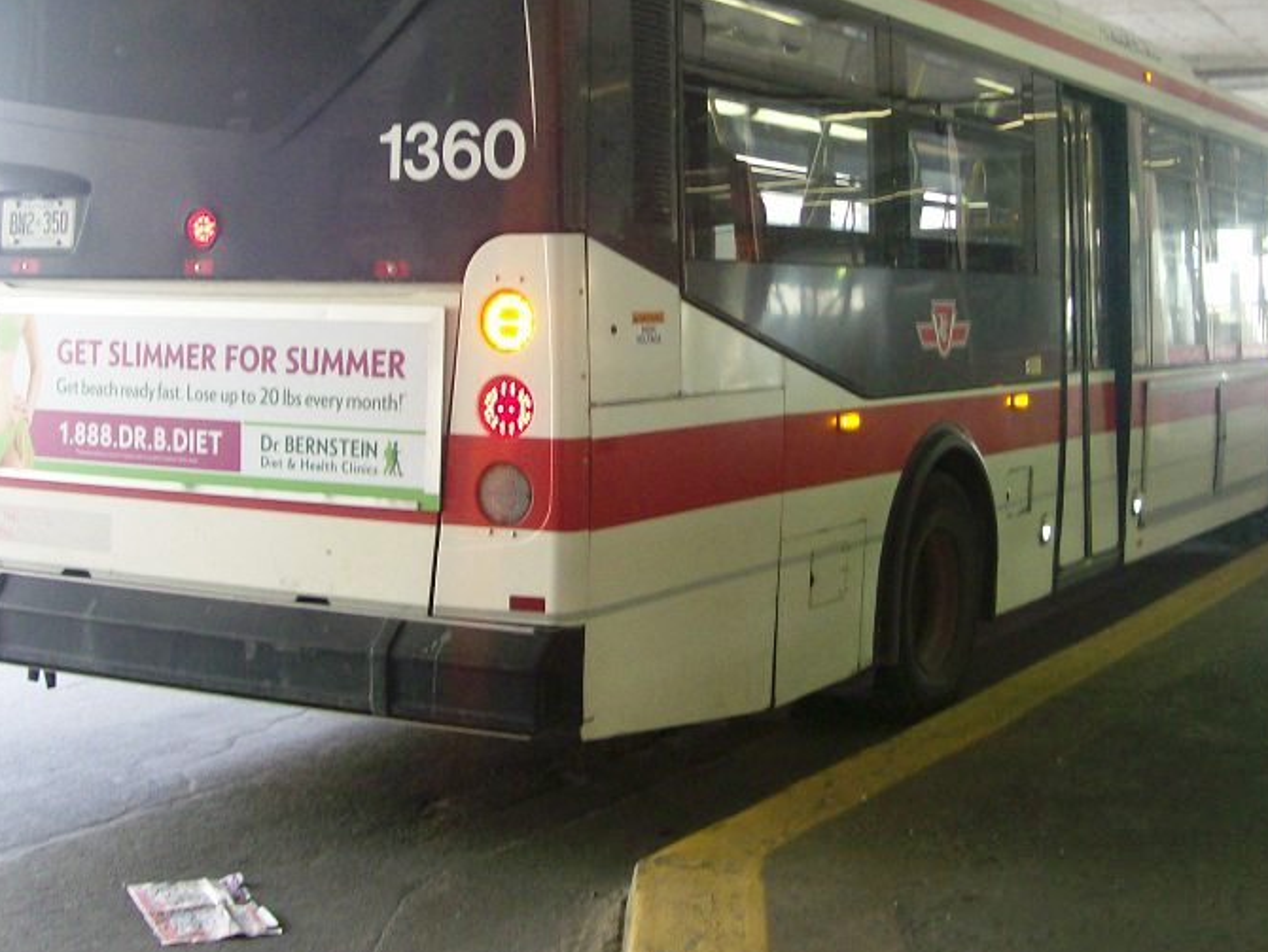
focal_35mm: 55
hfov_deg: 34.9
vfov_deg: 26.4
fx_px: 2015
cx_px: 625
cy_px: 284
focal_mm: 6
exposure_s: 1/32
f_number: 2.7
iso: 133
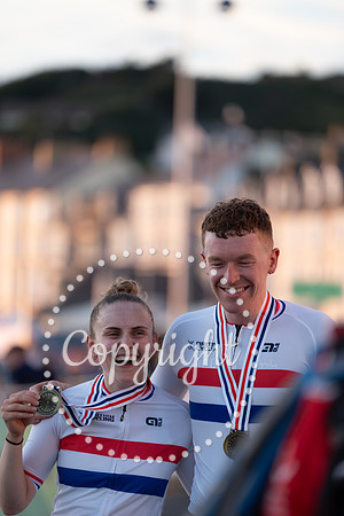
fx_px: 2479
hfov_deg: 7.9
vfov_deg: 11.9
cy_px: 258
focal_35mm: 173
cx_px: 172
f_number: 2.8
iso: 200
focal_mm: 173
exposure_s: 1/200
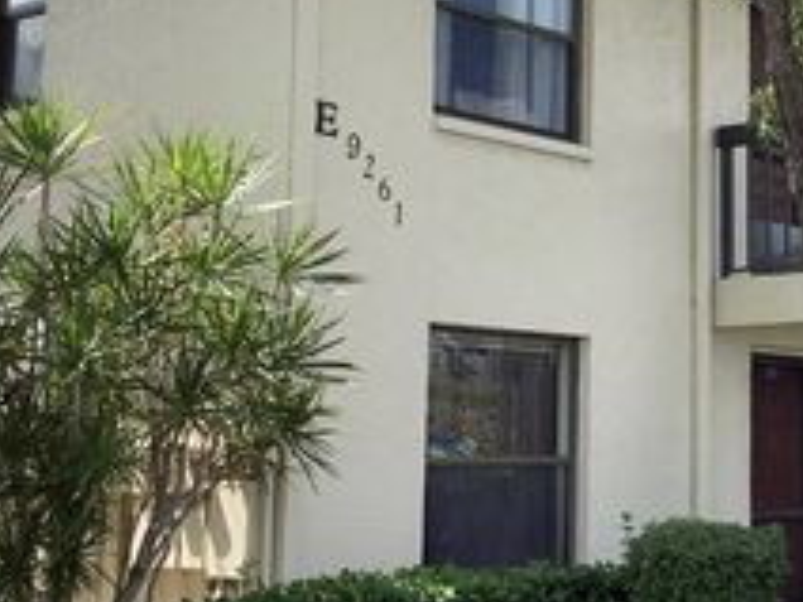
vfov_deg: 20.1
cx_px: 693
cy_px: 206
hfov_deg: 26.0
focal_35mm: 73
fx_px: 1693
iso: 25
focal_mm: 3.3
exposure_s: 1/452
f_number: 2.4
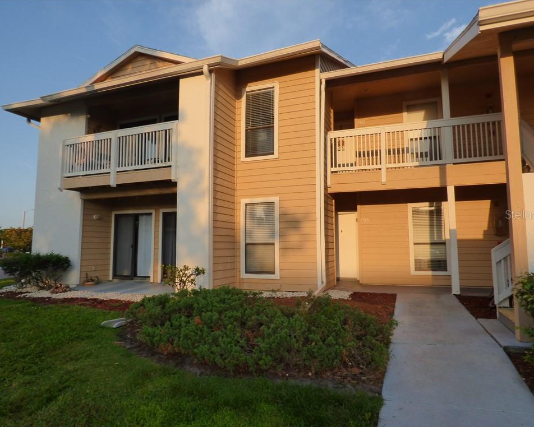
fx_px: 332
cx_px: 271
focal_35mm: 21
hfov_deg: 77.6
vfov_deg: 65.5
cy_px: 214
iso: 160
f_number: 4
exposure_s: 1/640
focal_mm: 3.58
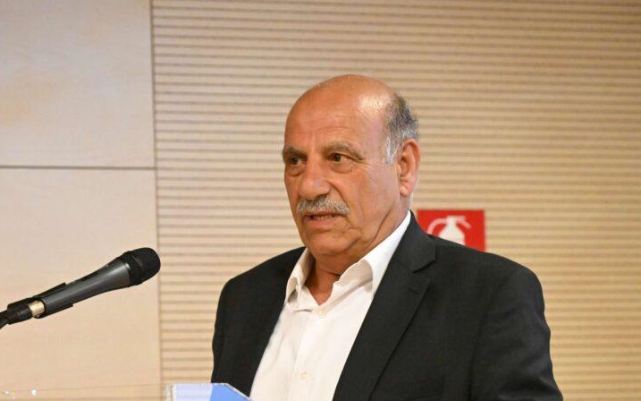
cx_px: 263
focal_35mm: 291
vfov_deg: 4.5
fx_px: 5083
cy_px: 289
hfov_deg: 7.2
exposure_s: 1/125
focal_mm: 200
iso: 12800
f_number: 6.3
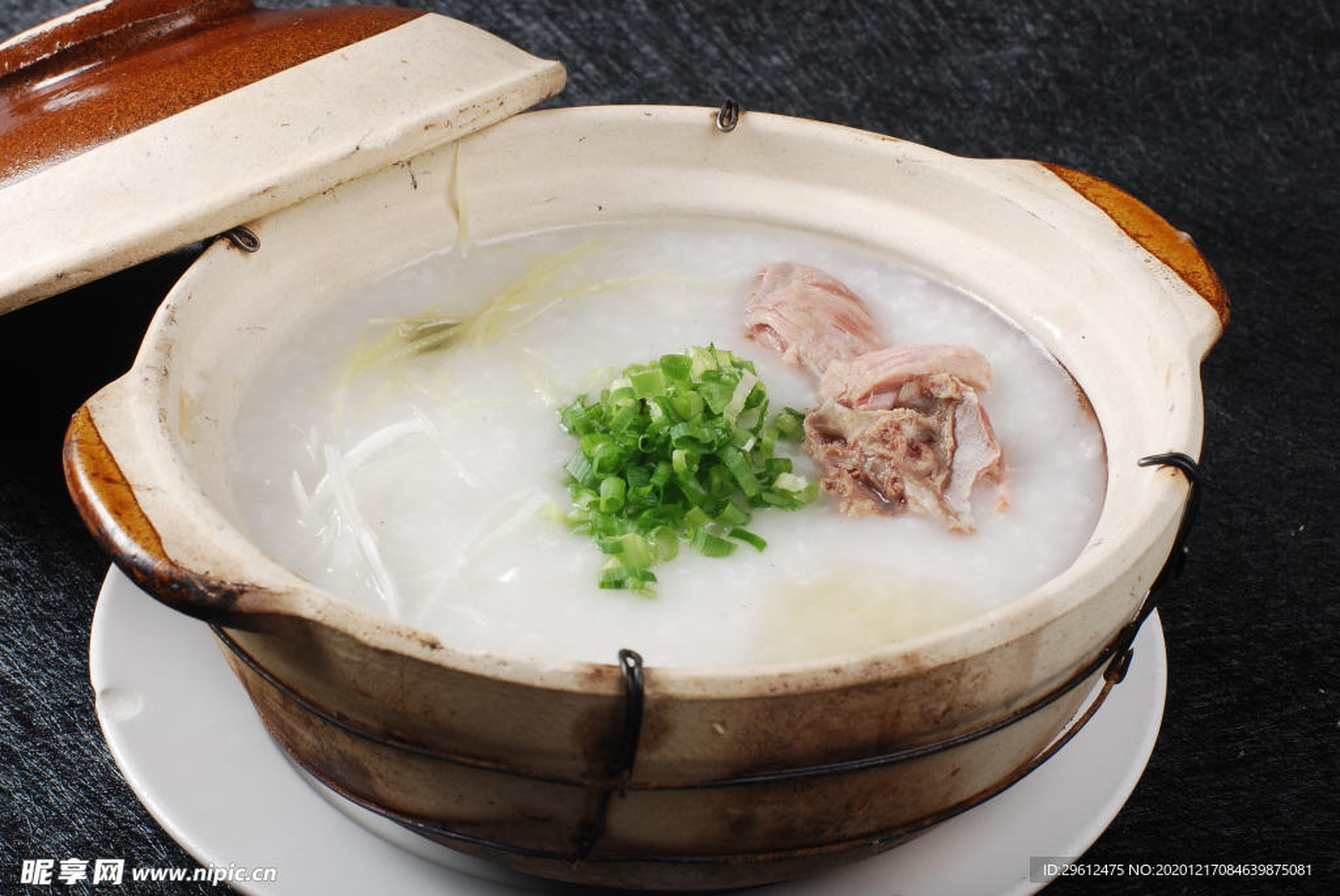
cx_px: 670
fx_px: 2794
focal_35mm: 75
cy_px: 448
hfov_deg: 27.0
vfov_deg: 18.2
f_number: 14
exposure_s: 1/160
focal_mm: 50
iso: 100
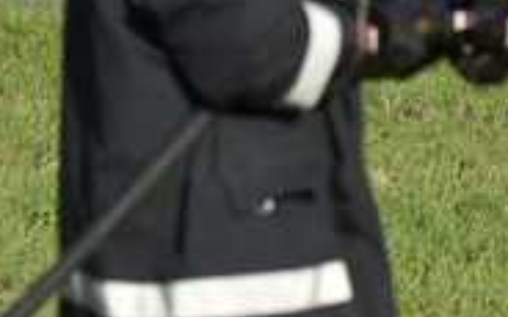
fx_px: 7545
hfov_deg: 3.9
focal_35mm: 545
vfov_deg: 2.4
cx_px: 229
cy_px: -51
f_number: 4
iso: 400
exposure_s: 1/3200
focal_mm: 120
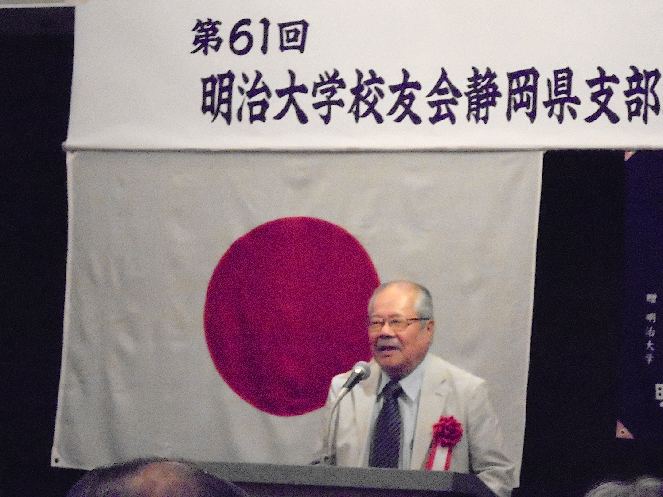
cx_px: 332
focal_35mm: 156
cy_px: 248
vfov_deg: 9.5
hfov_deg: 12.7
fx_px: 2988
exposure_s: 1/60
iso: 1600
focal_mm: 27.6
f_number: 6.5
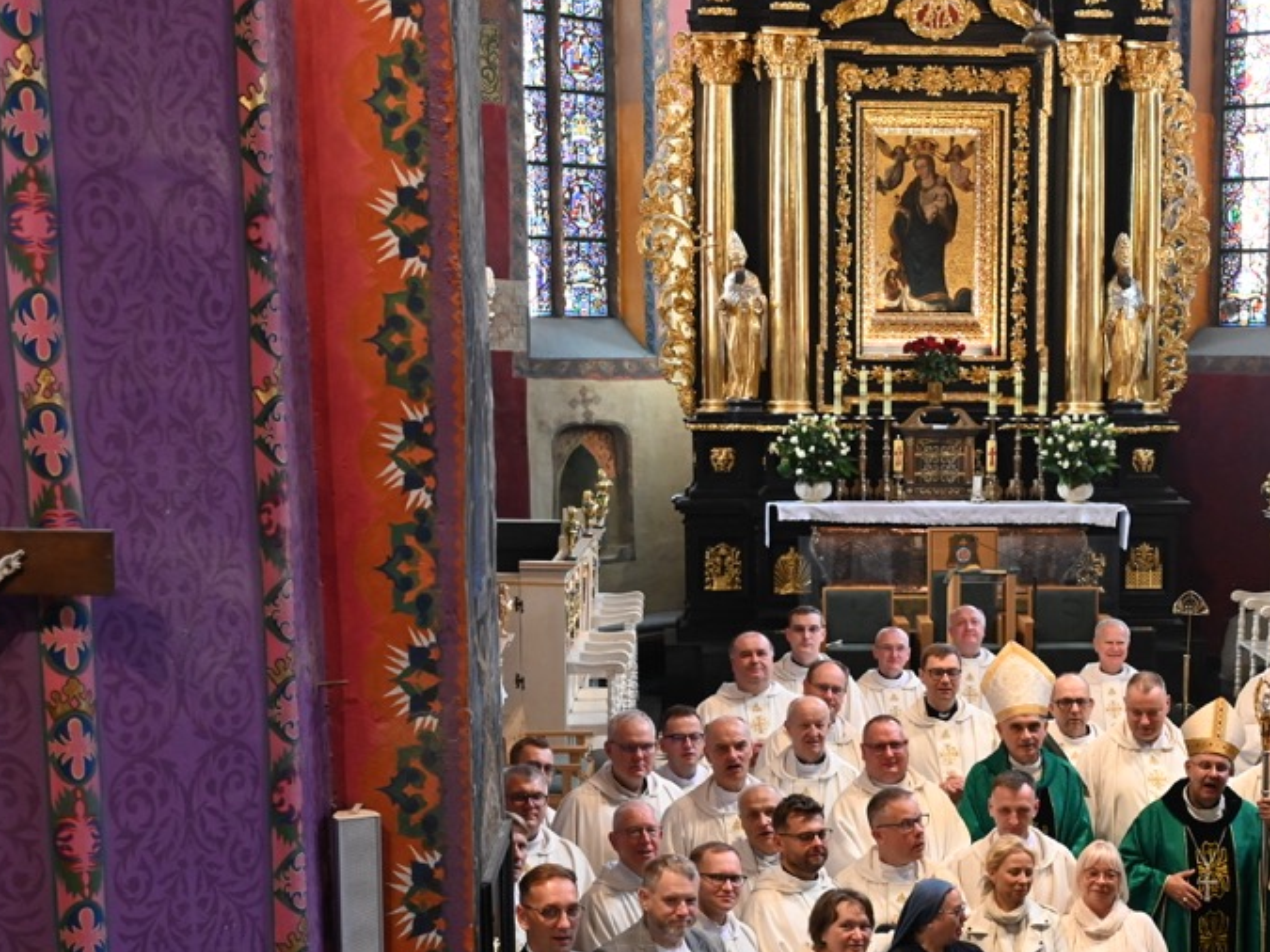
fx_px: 2308
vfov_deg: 23.0
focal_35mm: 63
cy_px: 730
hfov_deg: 30.4
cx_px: 909
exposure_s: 1/125
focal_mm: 34.5
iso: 2200
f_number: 4
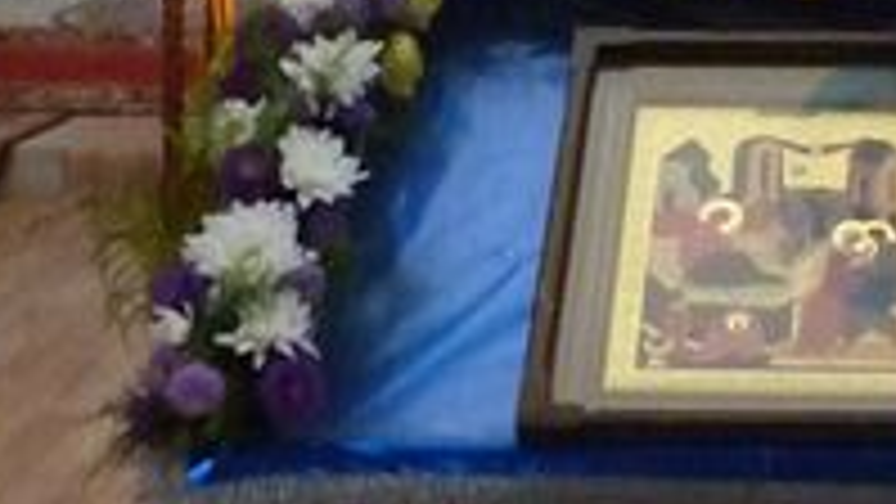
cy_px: -367
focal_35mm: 99
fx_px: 2352
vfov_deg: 11.5
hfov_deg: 20.9
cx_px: 882
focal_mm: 5.5
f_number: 2.8
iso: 1600
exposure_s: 1/60
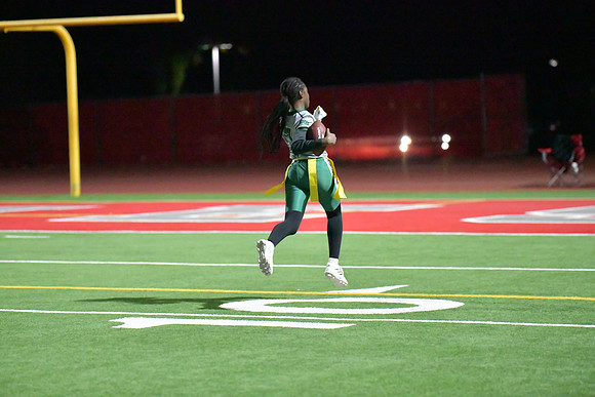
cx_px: 298
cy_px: 198
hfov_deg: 13.2
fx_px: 2562
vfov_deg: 8.9
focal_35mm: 155
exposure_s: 1/3200
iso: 25600
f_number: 2.8
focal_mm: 155
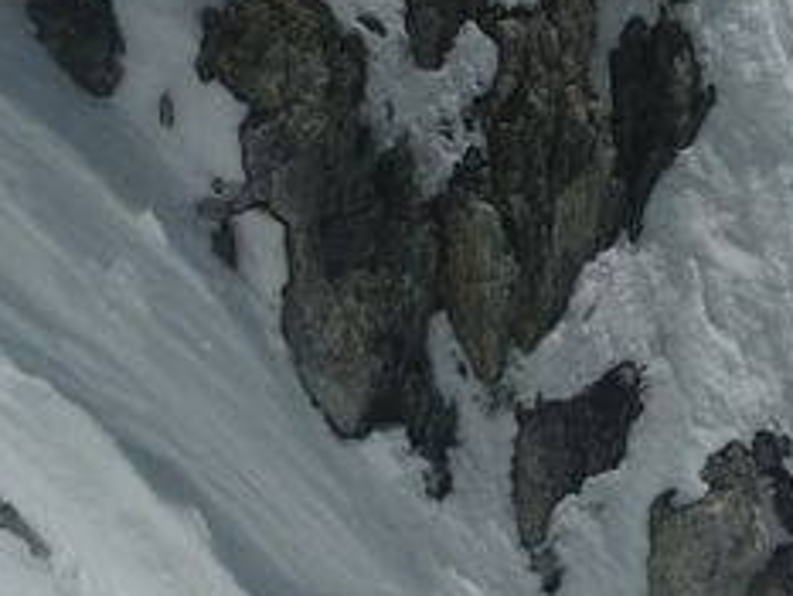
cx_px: 946
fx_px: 2200
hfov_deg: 19.3
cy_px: 538
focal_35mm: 96
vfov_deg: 15.2
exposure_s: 1/800
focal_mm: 4.9
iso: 80
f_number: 10
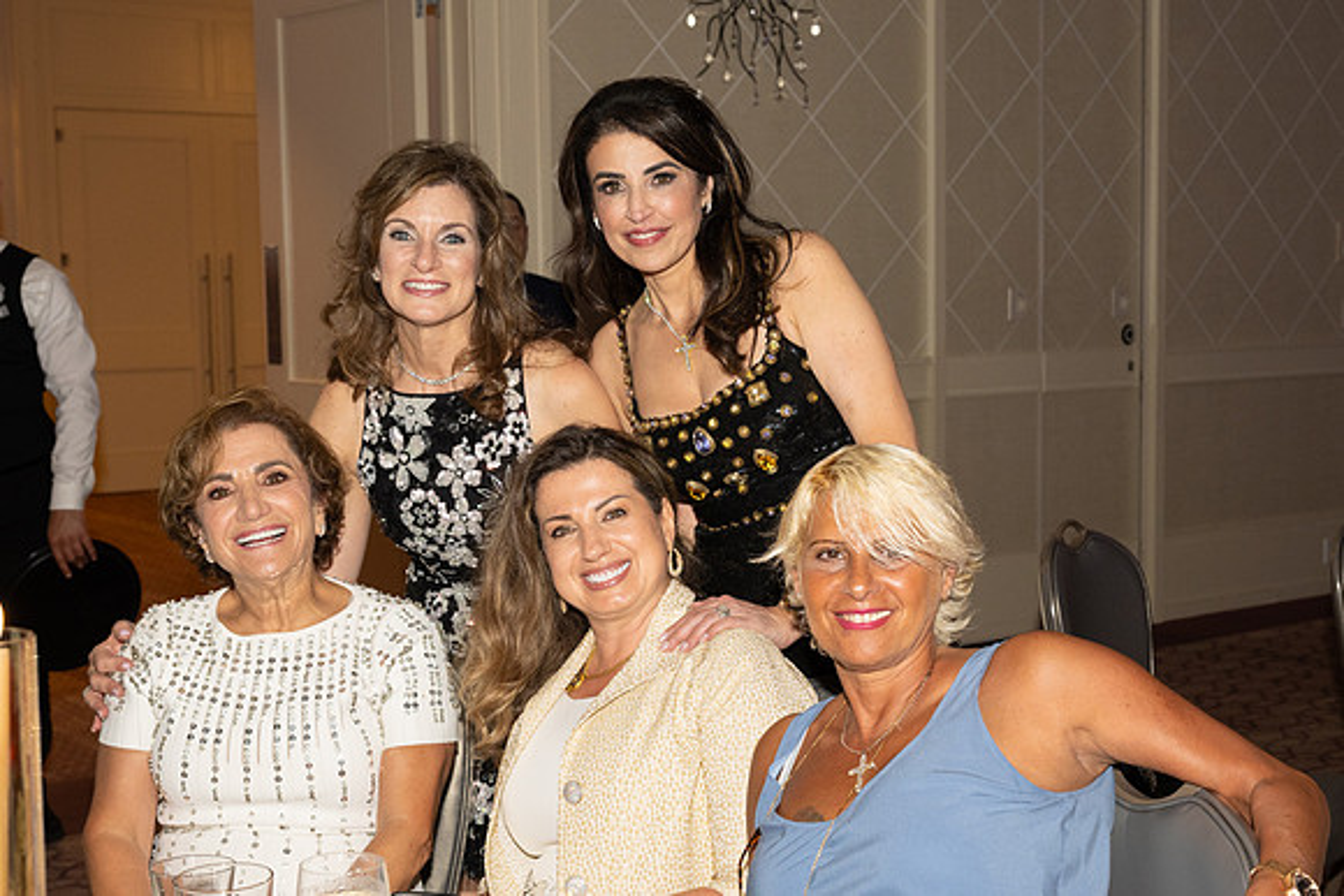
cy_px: 490
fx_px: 2041
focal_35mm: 55
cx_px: 754
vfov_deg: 24.8
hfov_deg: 36.4
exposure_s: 1/100
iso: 800
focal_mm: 38
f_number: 5.6
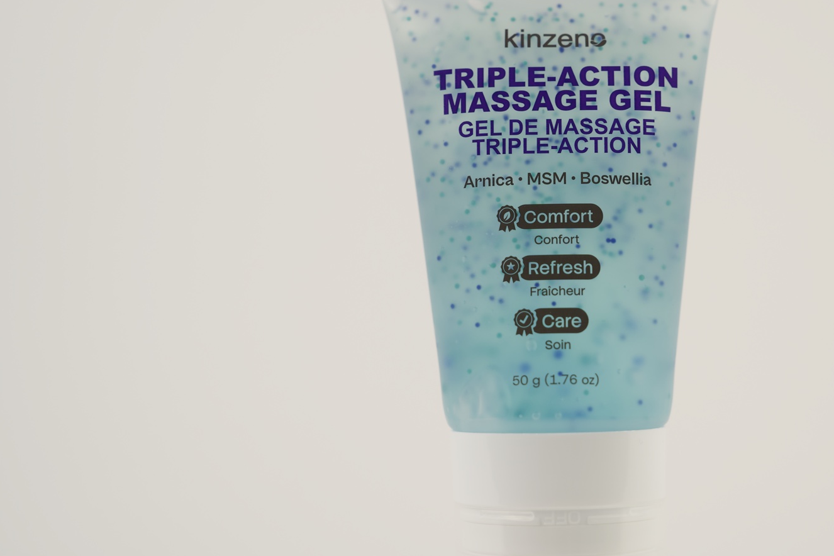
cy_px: 194
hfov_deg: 21.4
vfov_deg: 14.4
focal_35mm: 95
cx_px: 548
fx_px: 2201
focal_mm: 70
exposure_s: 1/160
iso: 250
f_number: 4.5
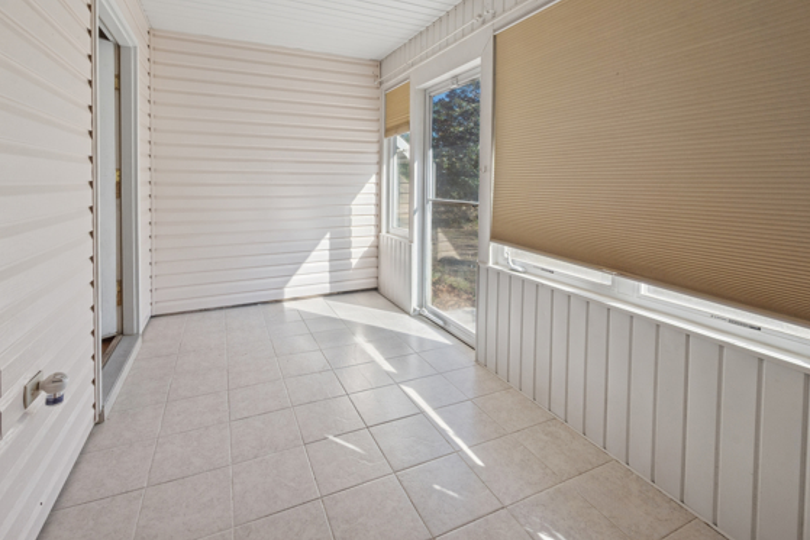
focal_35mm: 15
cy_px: 265
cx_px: 382
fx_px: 338
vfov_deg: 77.4
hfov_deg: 100.3
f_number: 9
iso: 400
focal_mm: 14
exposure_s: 1/400
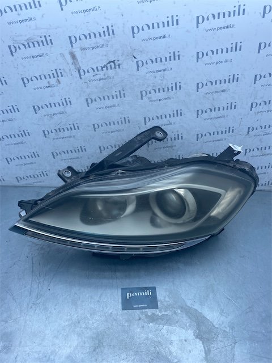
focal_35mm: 26
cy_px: 182
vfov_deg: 67.3
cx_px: 136
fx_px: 272
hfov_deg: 53.1
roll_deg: -3.5
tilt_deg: -39.7
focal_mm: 4.25
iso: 32
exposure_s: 1/990
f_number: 1.8
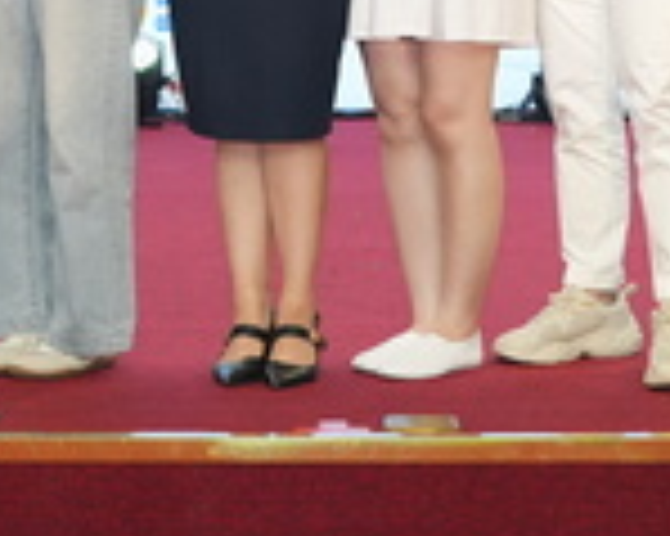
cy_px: -570
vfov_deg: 9.5
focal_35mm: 150
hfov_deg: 12.8
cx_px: 481
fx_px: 2973
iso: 640
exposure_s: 1/100
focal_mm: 29.8
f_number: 4
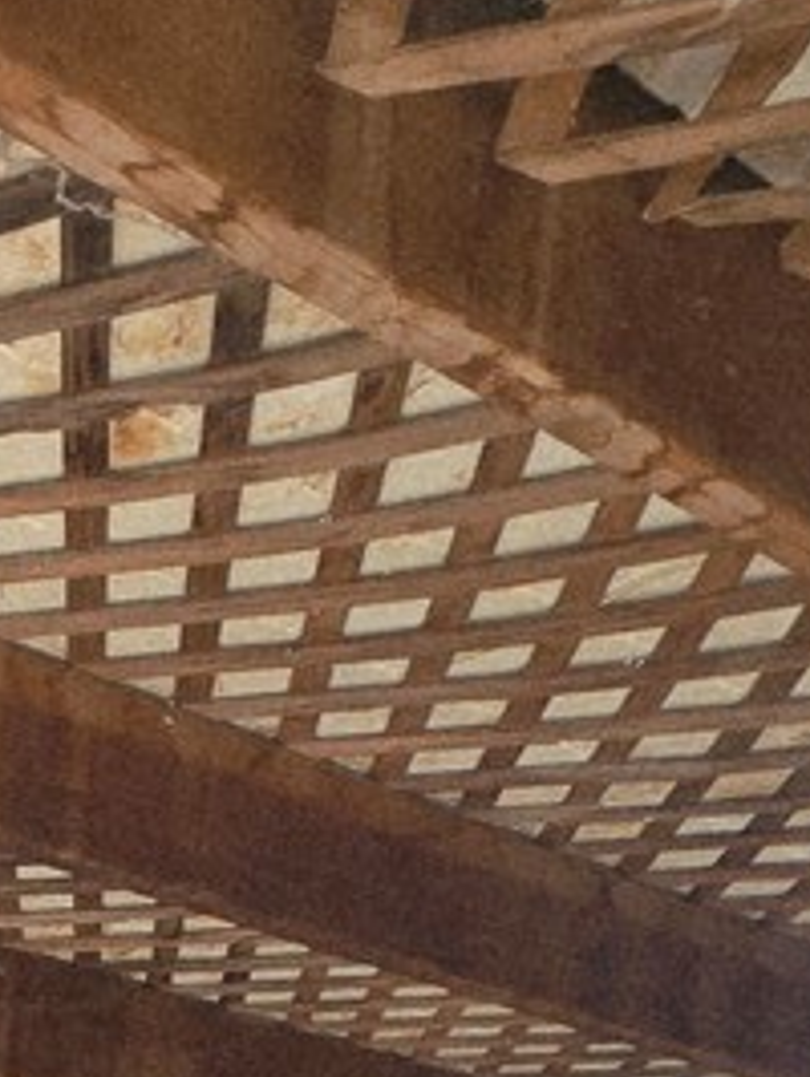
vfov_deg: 24.9
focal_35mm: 50
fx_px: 1557
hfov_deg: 21.6
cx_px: -555
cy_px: 1753
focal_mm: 2.2
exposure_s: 1/172
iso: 50
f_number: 2.2
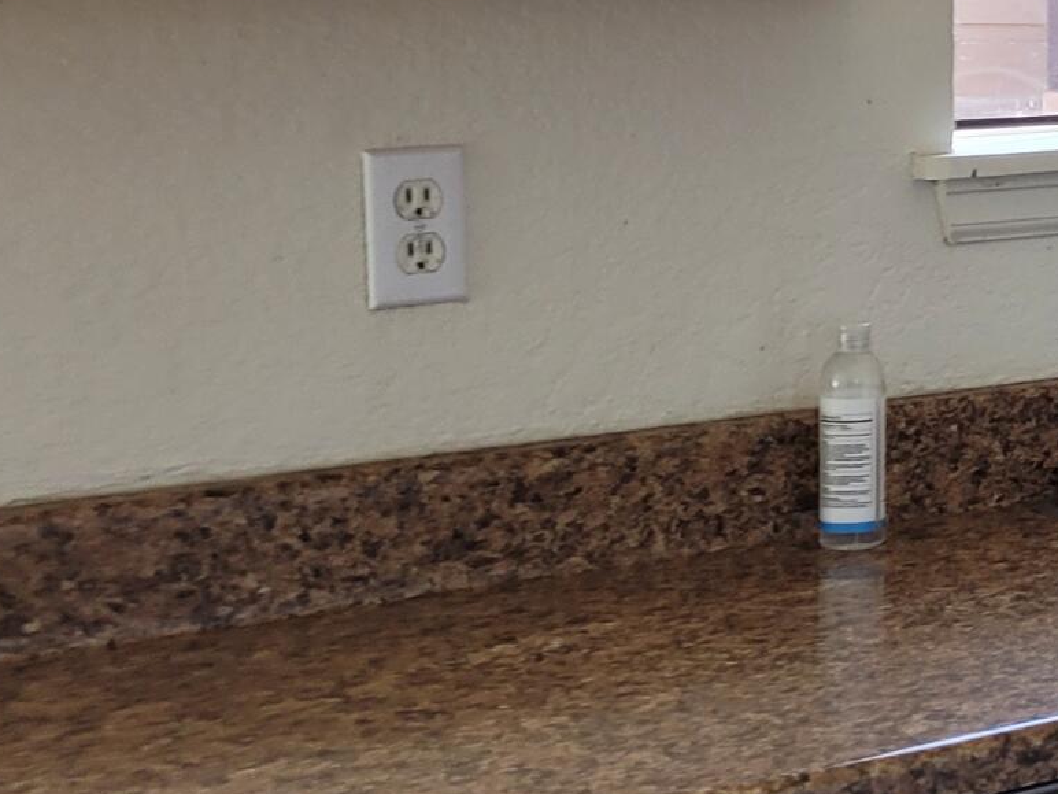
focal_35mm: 101
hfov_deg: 16.3
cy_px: 117
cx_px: 1927
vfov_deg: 14.5
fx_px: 3087
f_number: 1.8
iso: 80
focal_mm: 5.4
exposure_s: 1/120
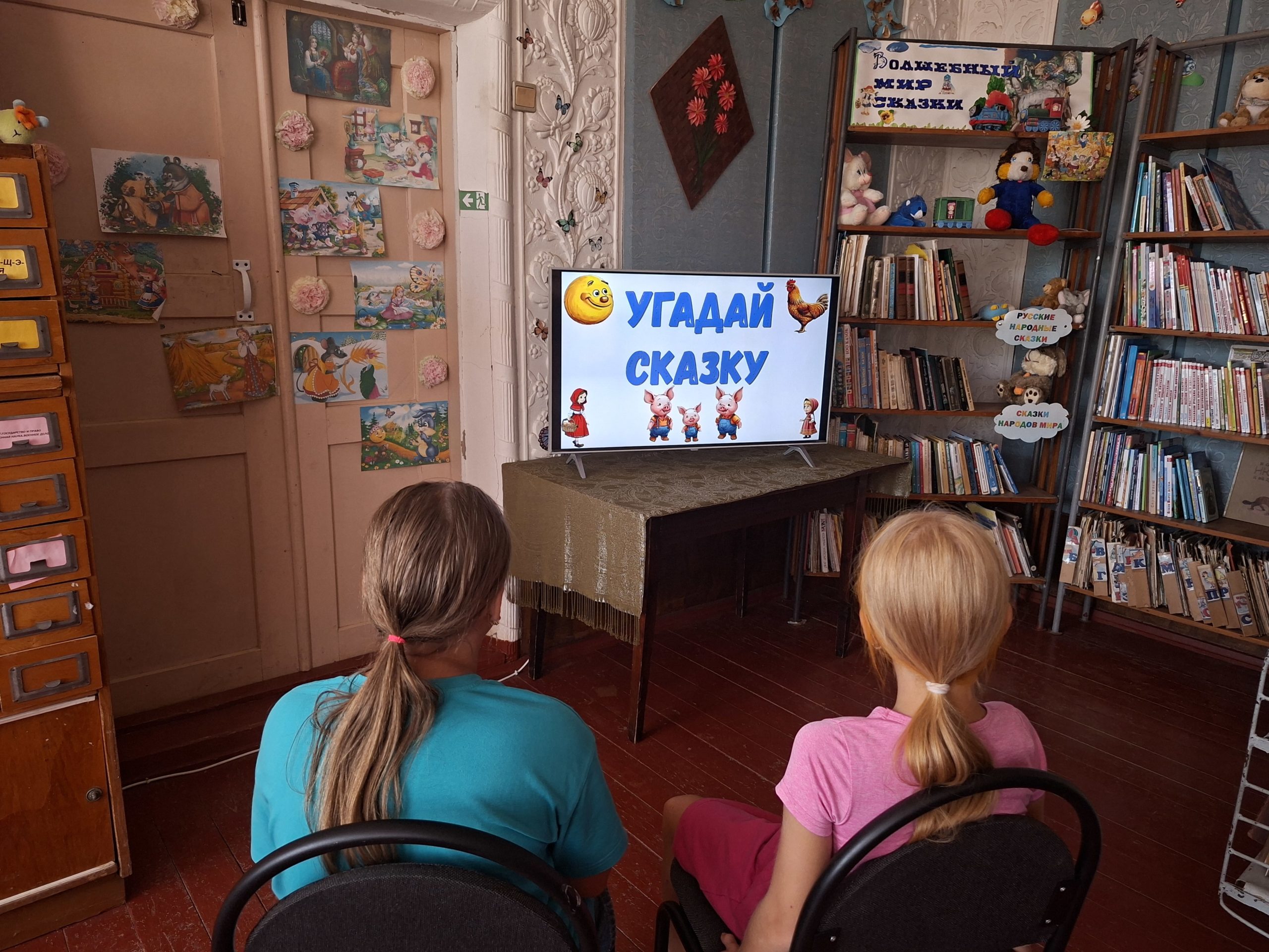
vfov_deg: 58.9
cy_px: 476
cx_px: 634
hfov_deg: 73.9
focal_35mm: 23
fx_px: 843
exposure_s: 1/100
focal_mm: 5.54
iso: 250
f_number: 1.8
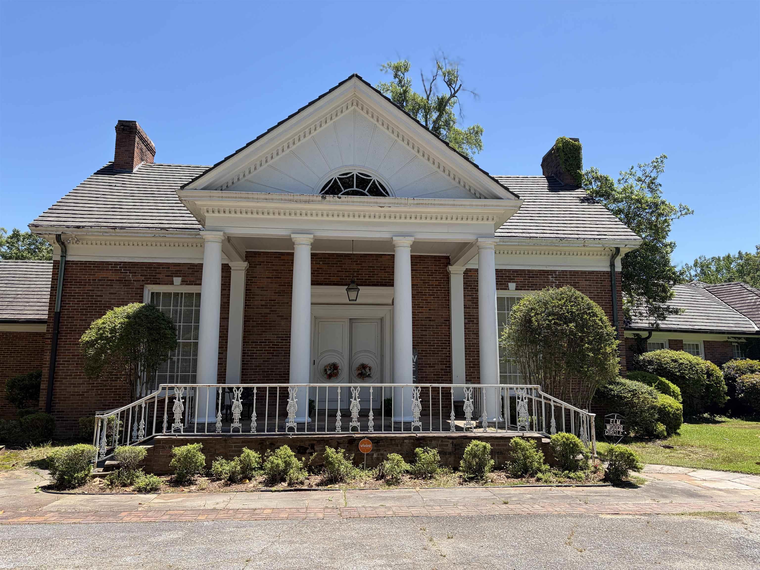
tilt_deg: +11.1
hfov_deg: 67.3
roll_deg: +0.9
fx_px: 571
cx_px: 380
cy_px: 285
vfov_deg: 53.1
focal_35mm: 26
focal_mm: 5.96
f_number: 1.6
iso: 50
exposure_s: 1/1626
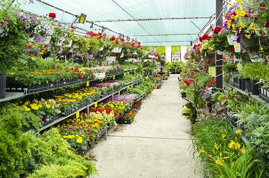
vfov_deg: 36.7
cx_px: 134
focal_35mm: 36
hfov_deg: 53.2
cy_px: 89
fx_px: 268
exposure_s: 1/60
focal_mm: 24
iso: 800
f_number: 8
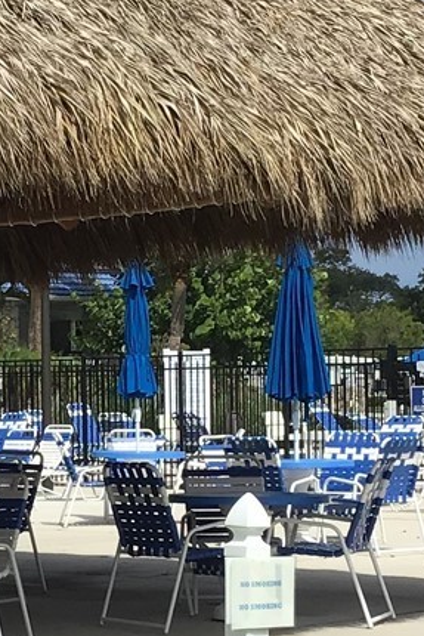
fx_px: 2118
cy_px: 386
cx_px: -18
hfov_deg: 11.3
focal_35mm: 120
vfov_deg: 17.0
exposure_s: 1/2203
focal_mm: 3.3
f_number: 2.4
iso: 25
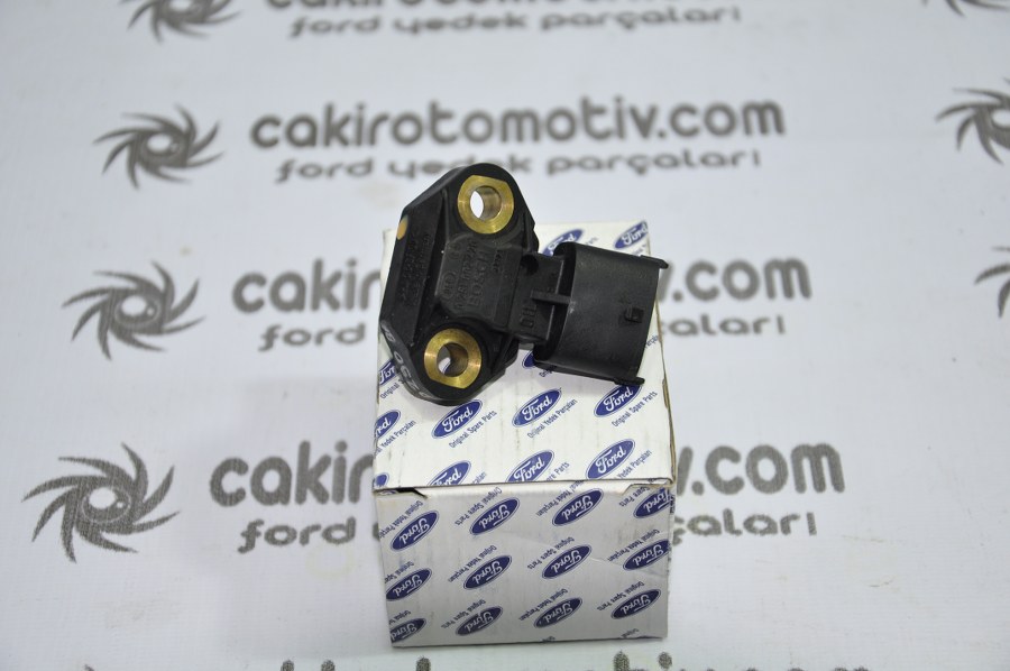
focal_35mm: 78
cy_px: 336
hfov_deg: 26.0
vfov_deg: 17.5
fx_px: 2186
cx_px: 505
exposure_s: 1/30
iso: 200
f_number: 5
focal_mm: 52
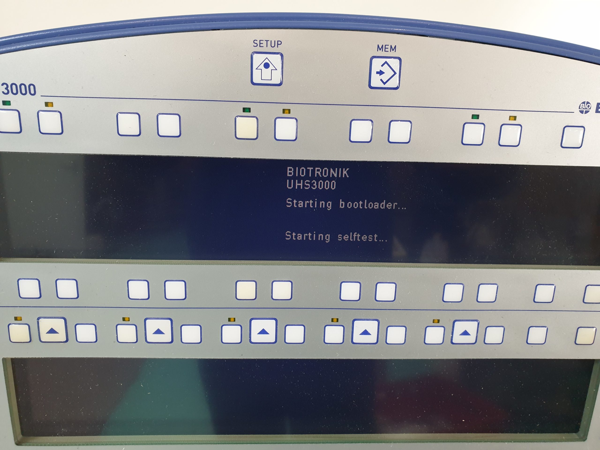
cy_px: 225
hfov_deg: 67.3
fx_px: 451
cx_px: 300
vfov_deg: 53.1
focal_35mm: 26
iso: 320
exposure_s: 1/50
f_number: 2.4
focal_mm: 4.3
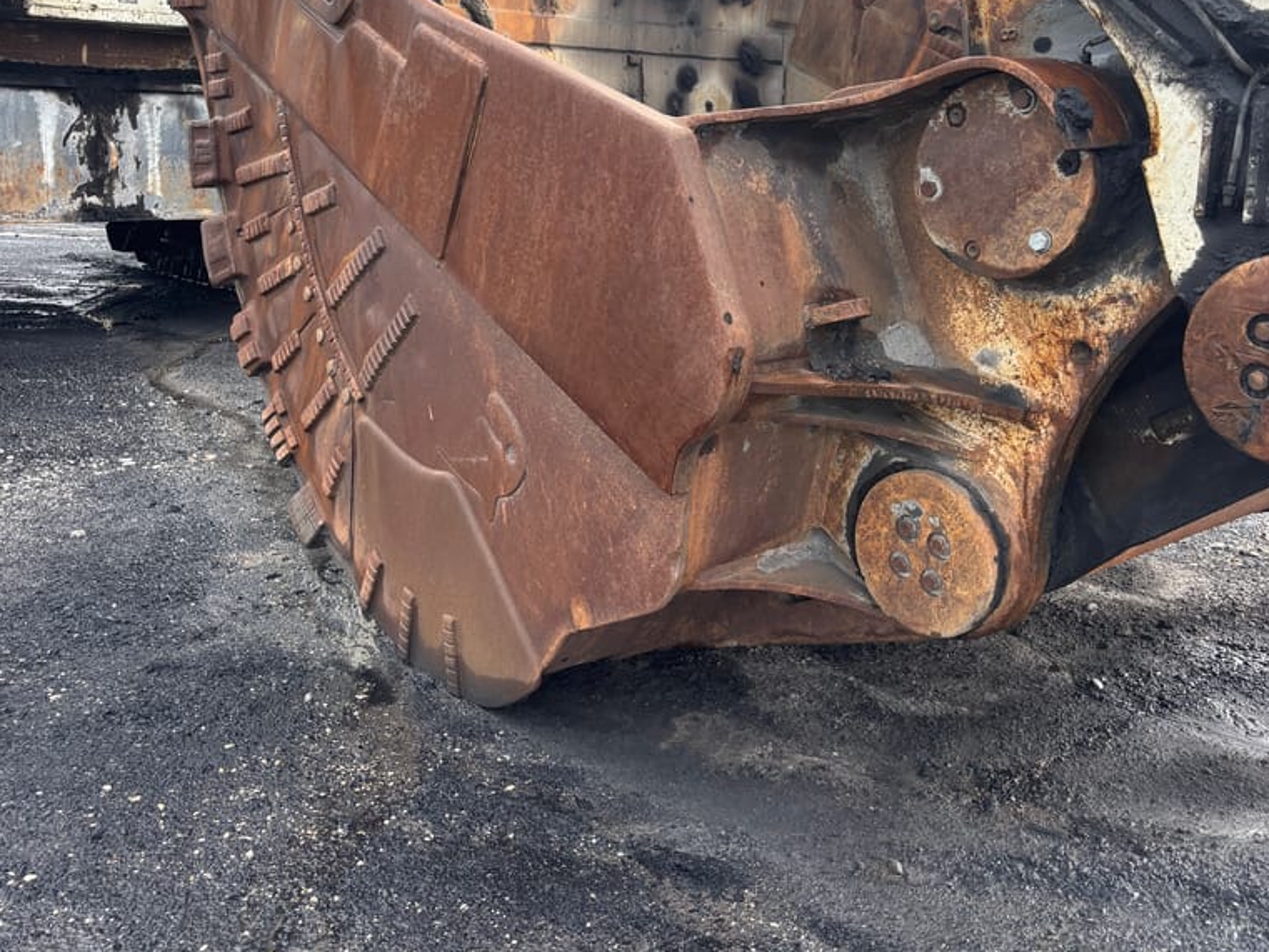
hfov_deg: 52.6
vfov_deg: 39.9
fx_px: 1283
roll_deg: -1.4
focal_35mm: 35
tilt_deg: -7.1
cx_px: 635
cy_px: 275
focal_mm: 5.96
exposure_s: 1/270
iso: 50
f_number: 1.6
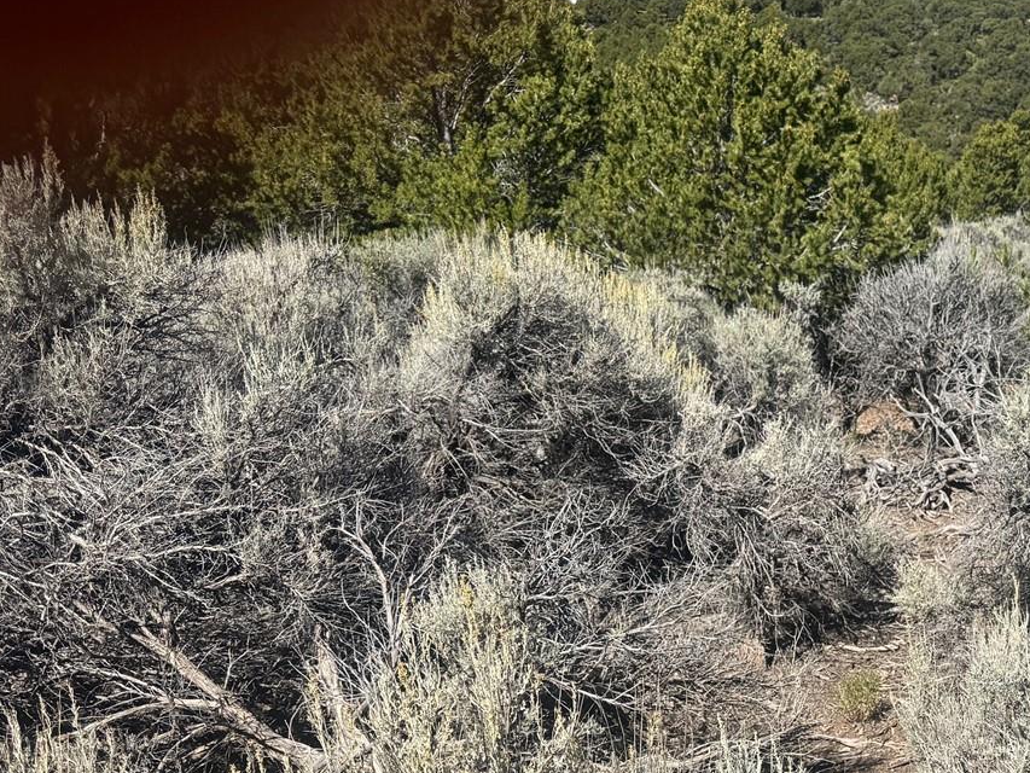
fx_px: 1339
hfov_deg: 39.5
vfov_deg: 30.8
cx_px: 898
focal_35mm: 45
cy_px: 691
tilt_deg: -32.5
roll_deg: -0.9
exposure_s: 1/4310
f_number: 1.78
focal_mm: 6.76
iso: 80
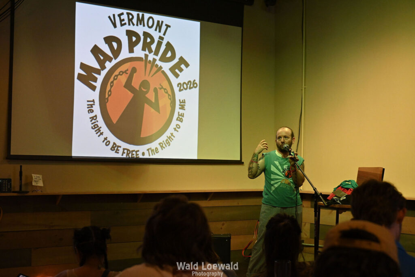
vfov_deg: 23.2
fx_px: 674
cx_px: 208
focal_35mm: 58
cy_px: 138
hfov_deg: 34.2
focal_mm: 39
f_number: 3.5
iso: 2500
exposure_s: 1/200
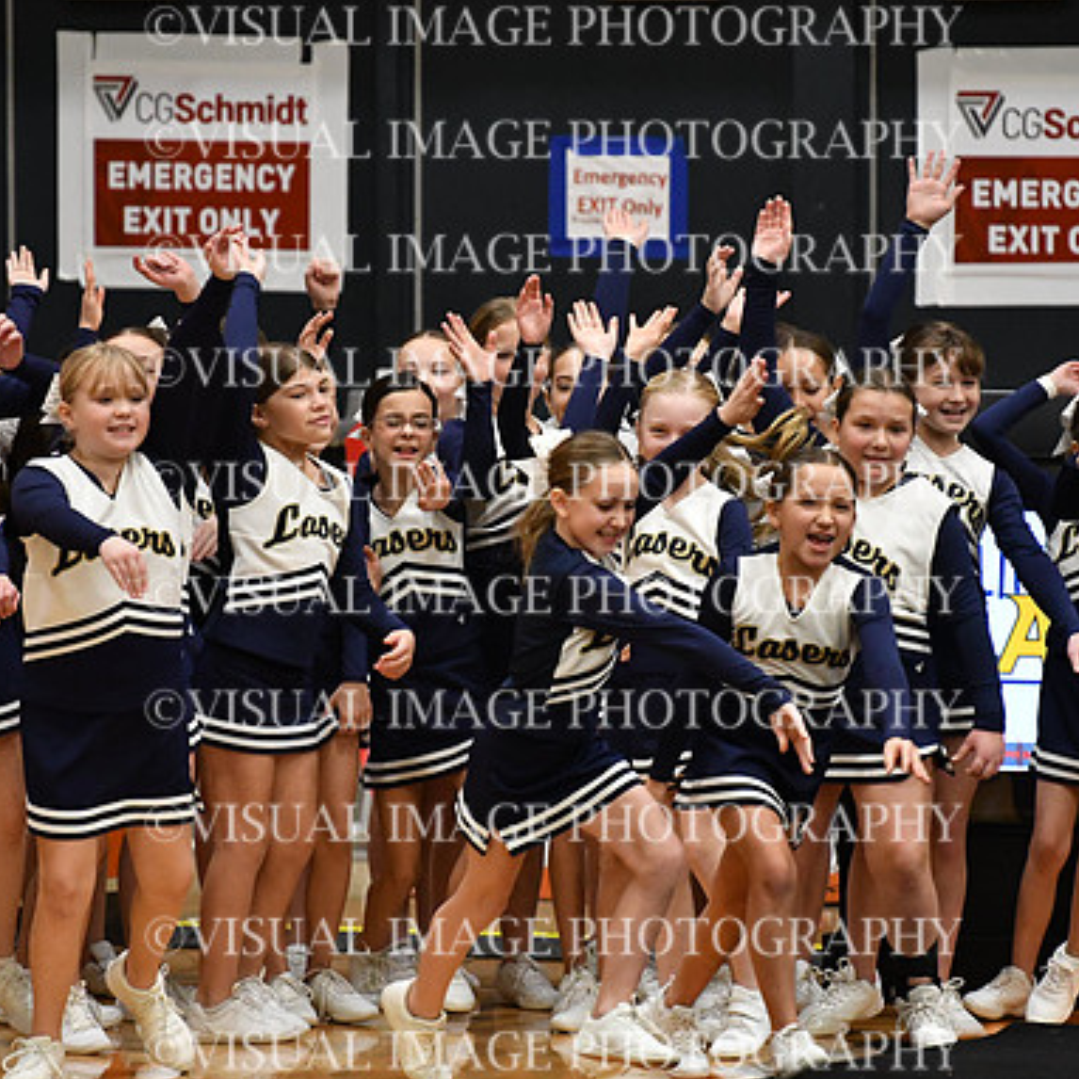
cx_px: 554
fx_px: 13648
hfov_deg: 4.5
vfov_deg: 4.5
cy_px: 538
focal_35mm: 387
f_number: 2.8
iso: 4000
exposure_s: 1/800
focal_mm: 200
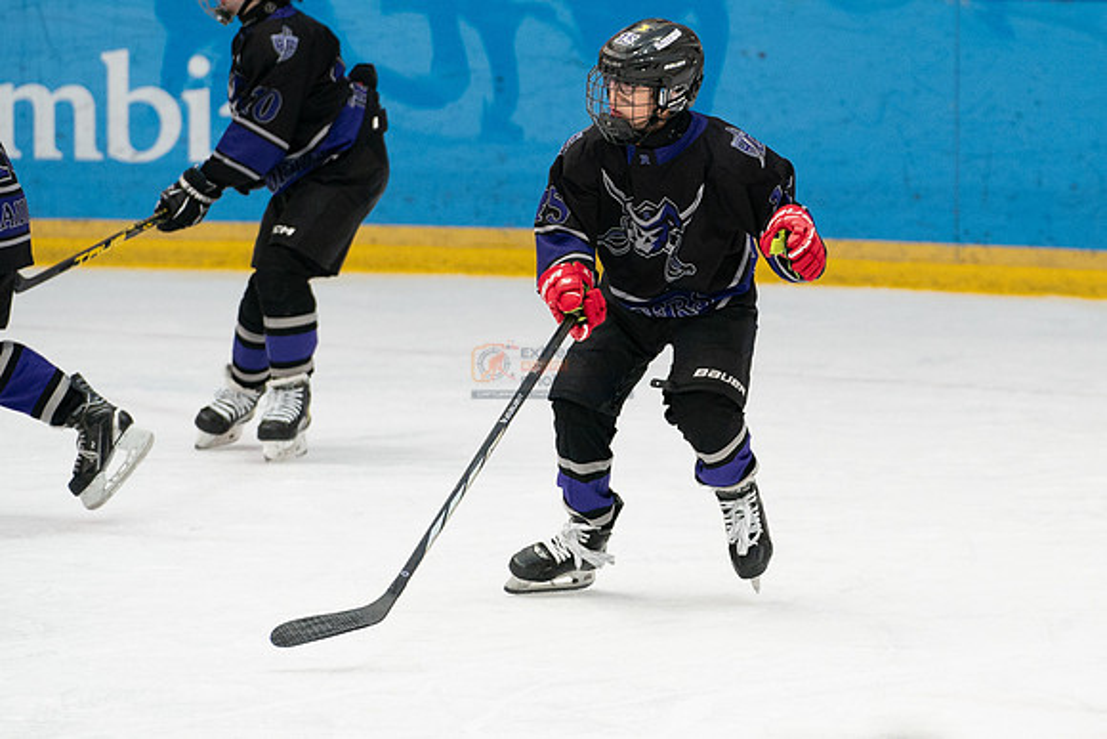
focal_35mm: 312
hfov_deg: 6.6
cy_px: 311
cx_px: 674
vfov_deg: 4.4
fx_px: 9608
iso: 2000
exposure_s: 1/1000
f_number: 3.2
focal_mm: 150
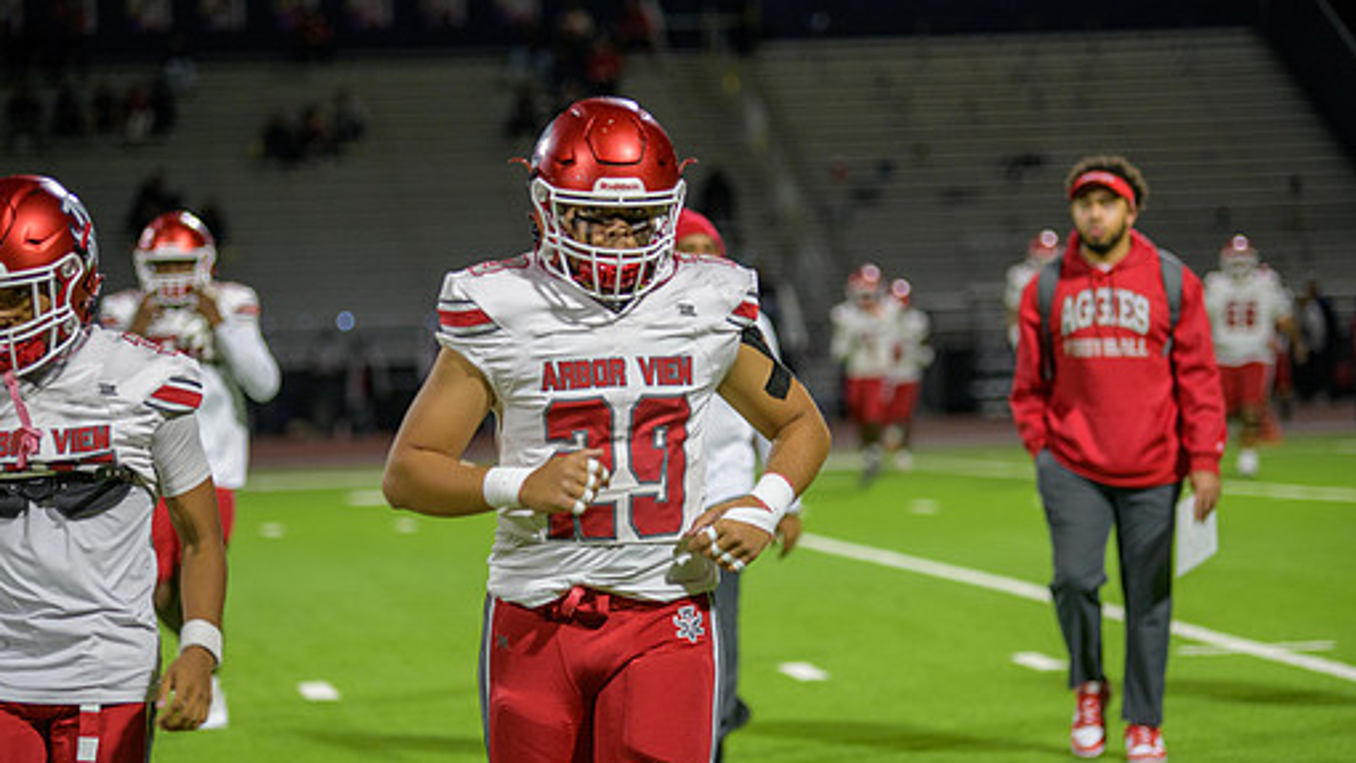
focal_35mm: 143
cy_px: 464
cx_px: 683
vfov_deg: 8.5
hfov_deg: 15.0
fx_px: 5142
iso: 1250
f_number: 2.8
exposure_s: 1/250
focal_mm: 120
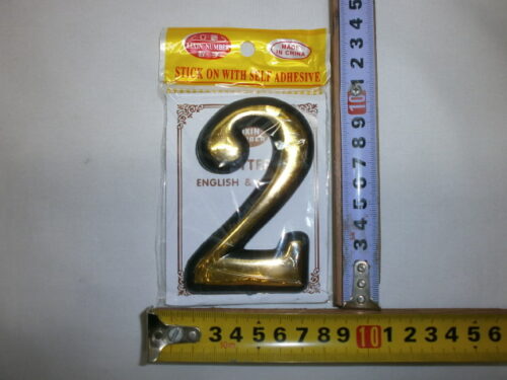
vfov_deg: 51.4
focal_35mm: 27
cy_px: 190
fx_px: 395
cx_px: 254
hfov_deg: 65.3
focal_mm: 4.8
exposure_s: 1/30
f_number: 2.9
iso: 125
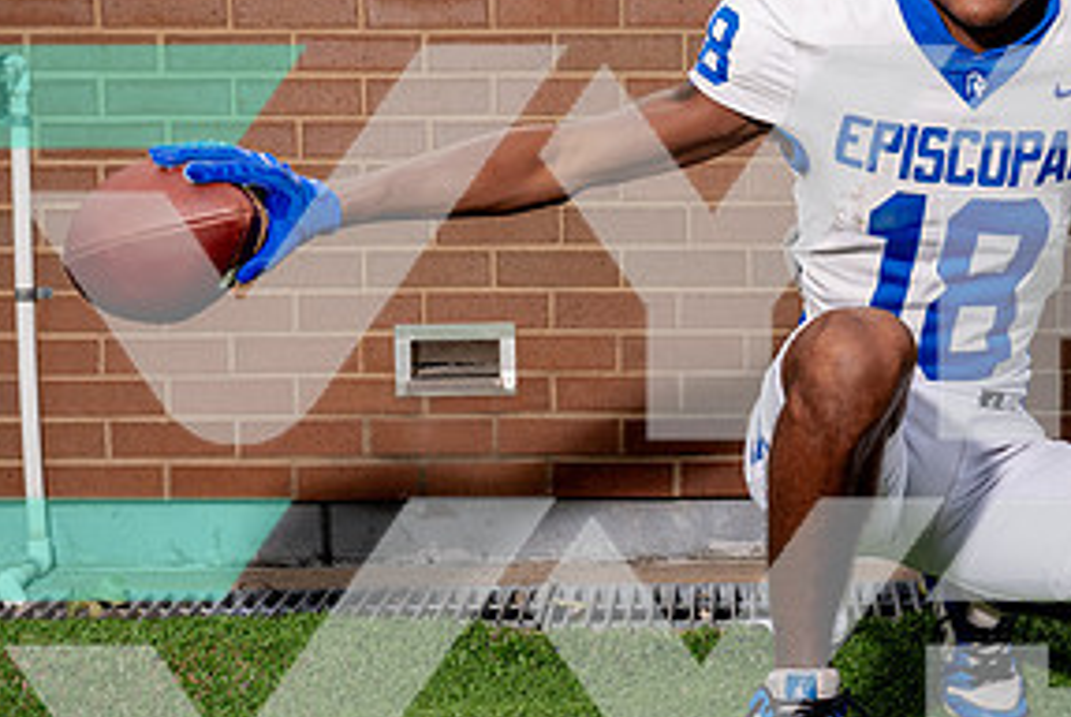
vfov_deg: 18.2
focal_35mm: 75
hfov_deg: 26.4
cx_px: 866
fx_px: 2233
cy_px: 245
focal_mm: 35
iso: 100
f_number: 5.6
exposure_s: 1/800
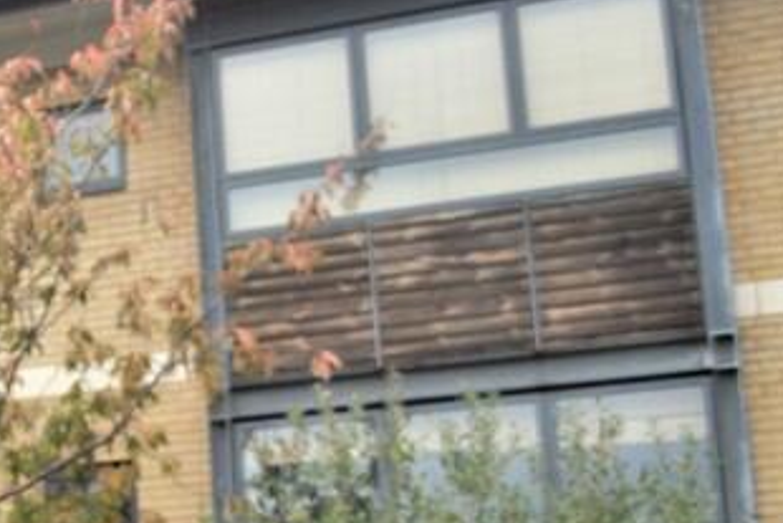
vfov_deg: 13.7
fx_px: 2154
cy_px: 446
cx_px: -495
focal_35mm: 99
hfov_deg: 17.7
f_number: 4
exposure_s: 1/160
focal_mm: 20
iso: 100
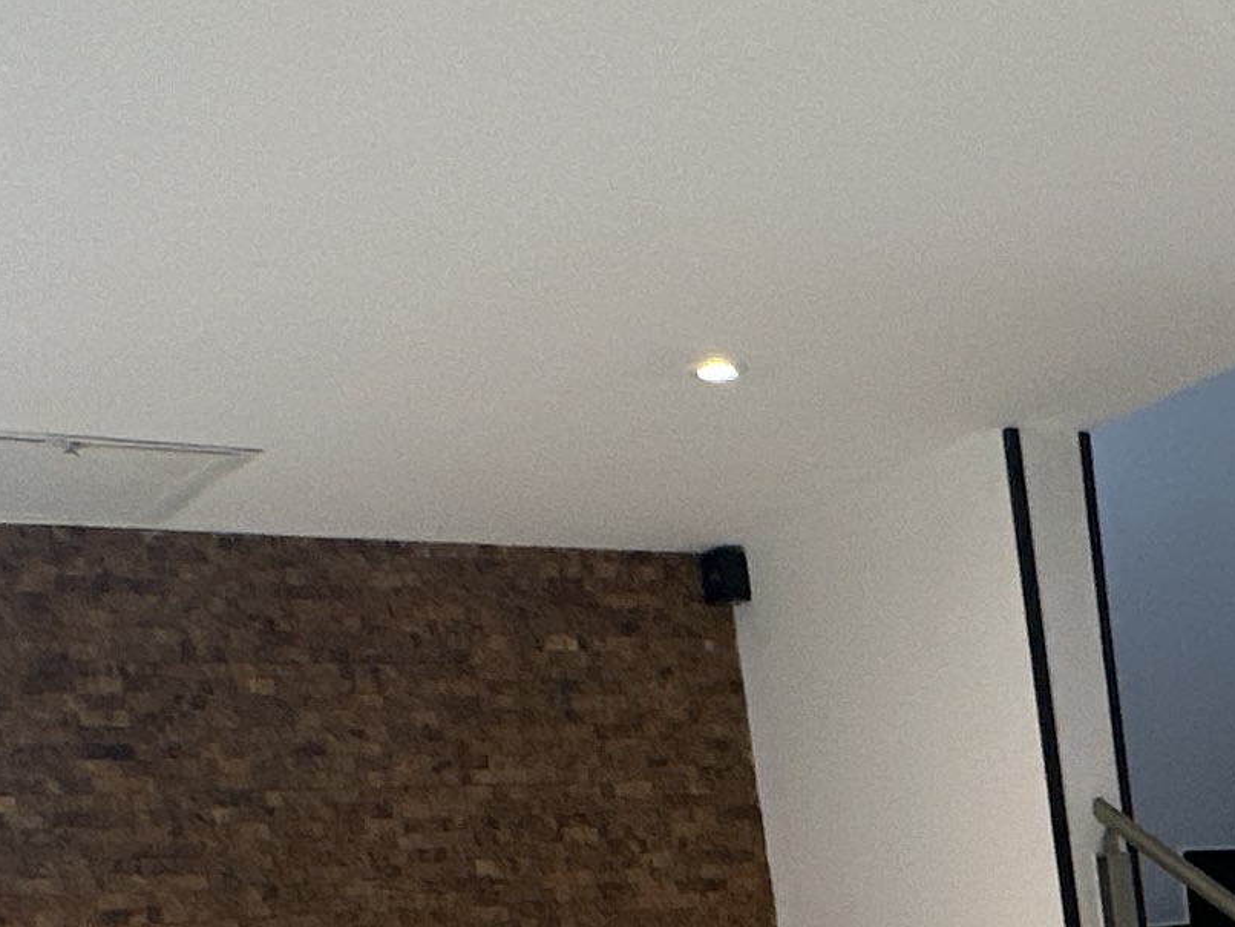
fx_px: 2498
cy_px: 1307
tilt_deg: -7.2
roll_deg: +6.2
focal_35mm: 70
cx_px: 1414
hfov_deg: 25.4
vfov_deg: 19.0
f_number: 2.2
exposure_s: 1/60
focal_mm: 2.22
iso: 200
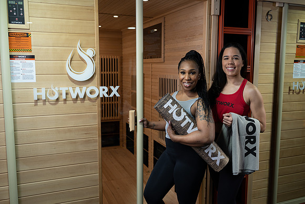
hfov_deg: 54.4
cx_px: 152
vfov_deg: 37.9
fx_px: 297
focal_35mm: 35
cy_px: 102
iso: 200
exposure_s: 1/125
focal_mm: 35
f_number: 2.8
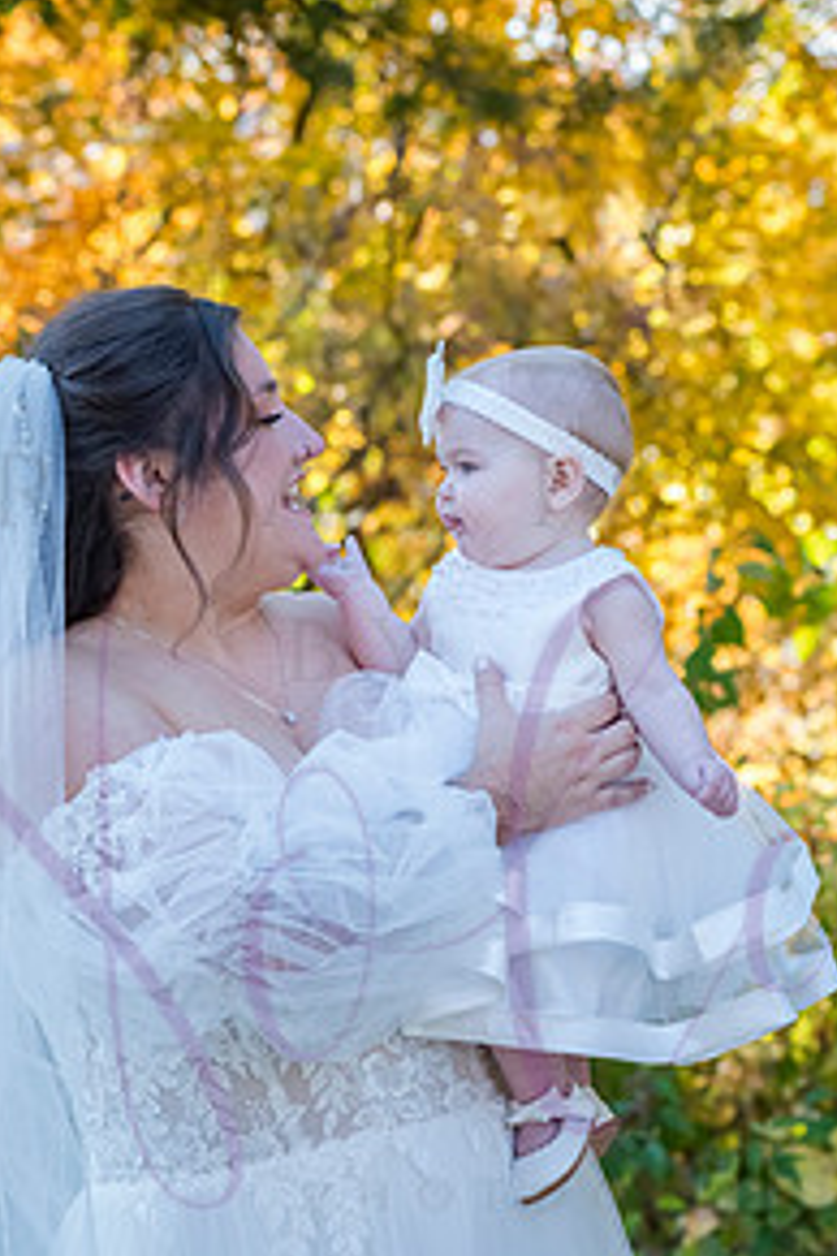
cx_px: 418
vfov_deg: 15.4
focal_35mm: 133
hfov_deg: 10.3
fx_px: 4638
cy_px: 643
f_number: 6.3
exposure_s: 1/320
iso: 800
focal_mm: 86
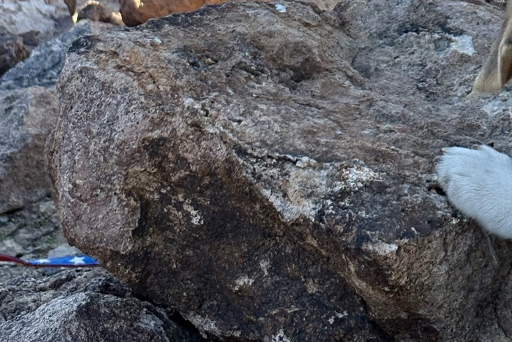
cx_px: 325
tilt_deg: -12.9
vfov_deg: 11.3
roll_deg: +1.7
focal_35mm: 118
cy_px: -100
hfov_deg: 17.3
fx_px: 1678
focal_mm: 5.96
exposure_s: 1/576
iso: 32
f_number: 1.6
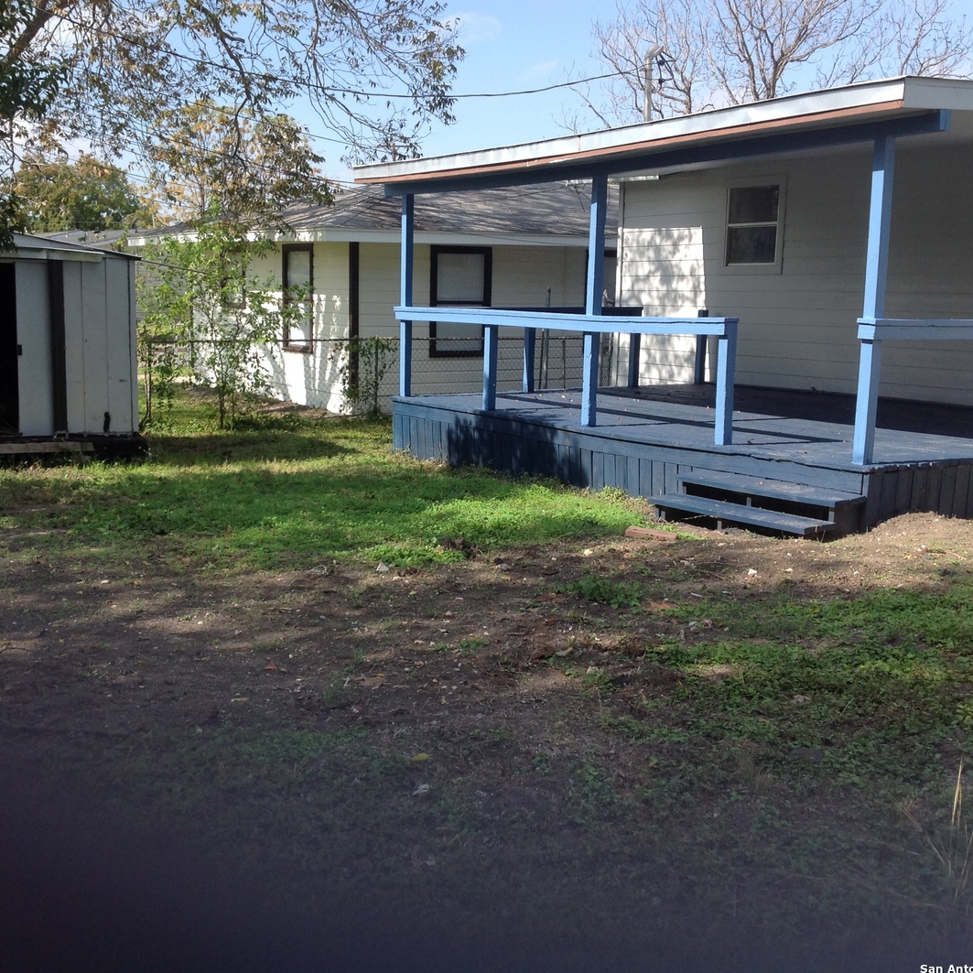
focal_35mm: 42
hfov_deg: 40.0
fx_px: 1336
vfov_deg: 40.0
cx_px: 455
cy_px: 482
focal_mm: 4.28
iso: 50
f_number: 2.4
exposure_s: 1/840
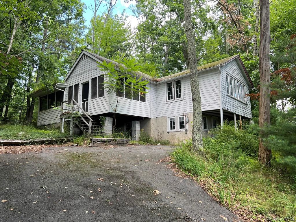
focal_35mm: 26
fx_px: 222
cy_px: 111
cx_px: 148
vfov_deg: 53.1
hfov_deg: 67.3
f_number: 1.5
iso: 40
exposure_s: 1/155
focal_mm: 5.7
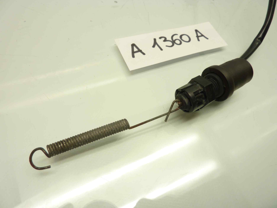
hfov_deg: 69.4
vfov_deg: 54.9
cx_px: 138
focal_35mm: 25
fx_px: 200
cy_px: 104
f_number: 3.3
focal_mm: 4.1
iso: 80
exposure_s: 1/20
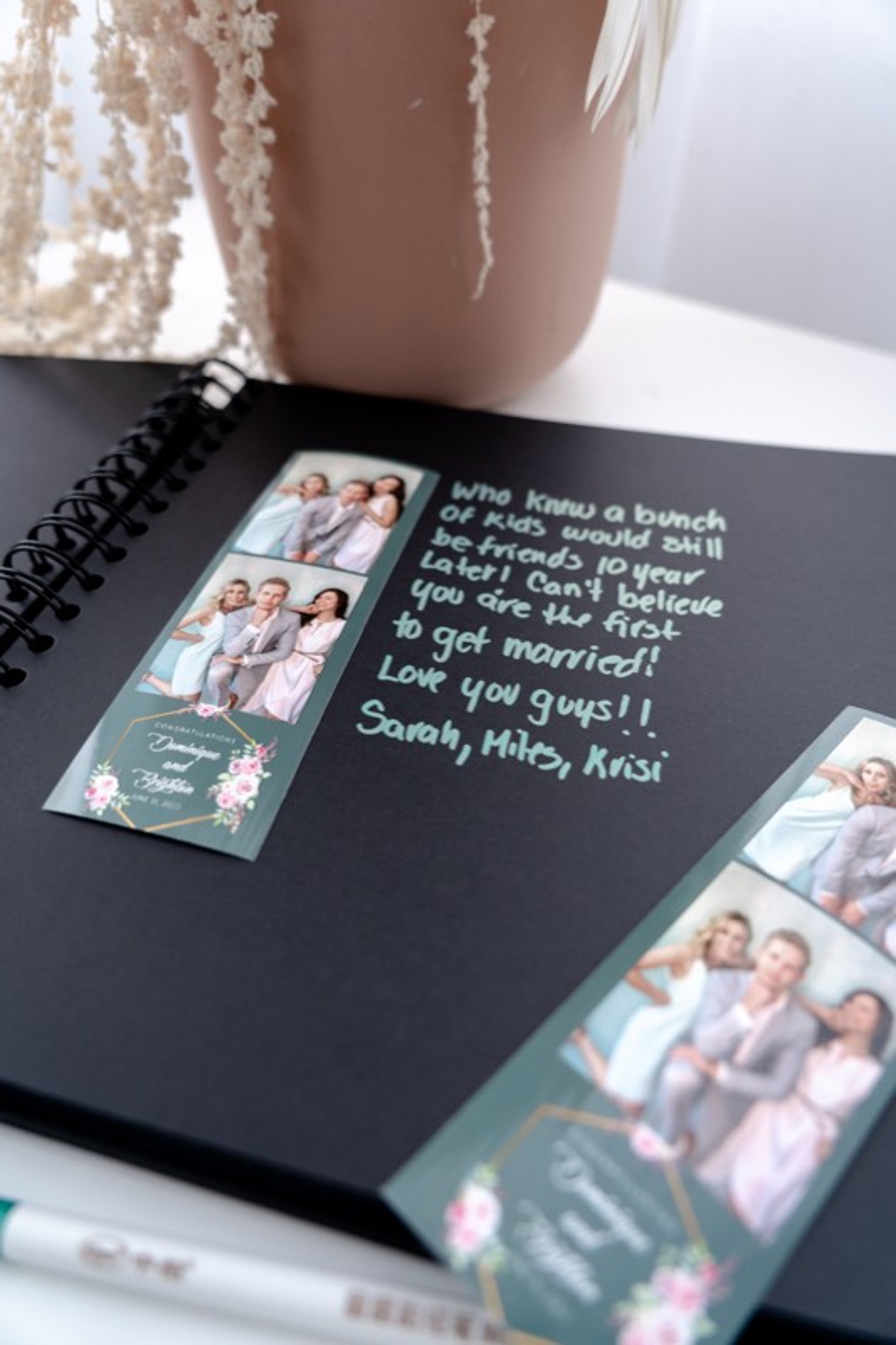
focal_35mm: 24
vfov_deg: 73.8
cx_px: 448
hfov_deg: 53.1
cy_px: 672
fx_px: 896
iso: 320
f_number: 4
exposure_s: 1/250
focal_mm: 24
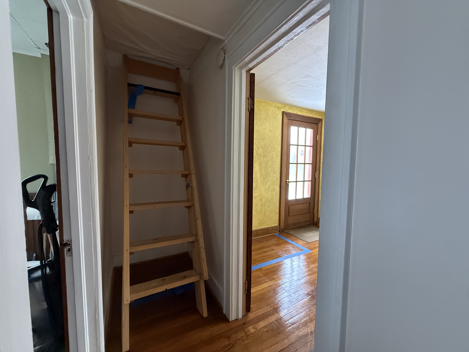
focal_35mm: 14
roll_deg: -0.7
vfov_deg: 85.7
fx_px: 190
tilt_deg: -3.6
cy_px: 176
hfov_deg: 102.1
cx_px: 234
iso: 800
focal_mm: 2.22
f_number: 2.2
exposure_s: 1/60
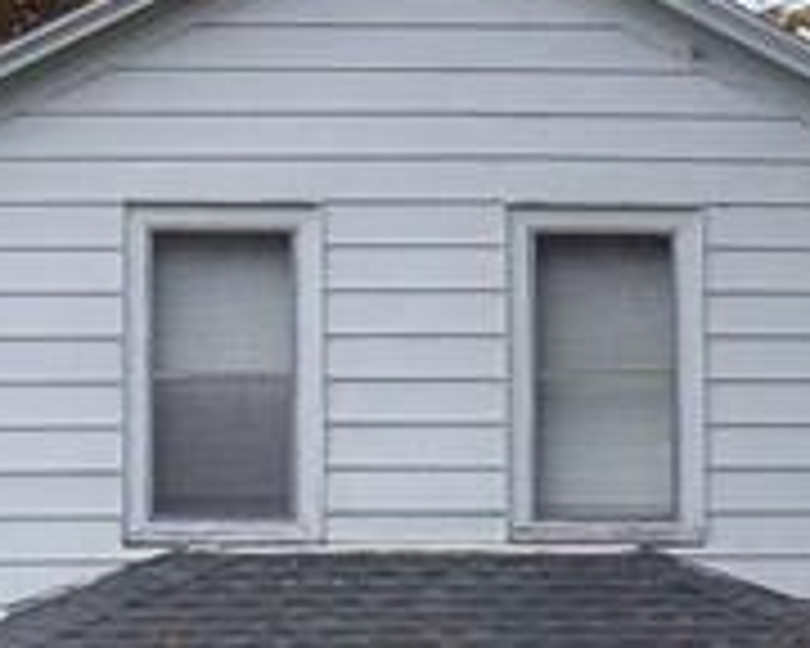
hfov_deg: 9.4
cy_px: 513
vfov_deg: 7.5
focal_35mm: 205
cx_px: 765
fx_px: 4914
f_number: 2.8
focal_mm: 6.2
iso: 80
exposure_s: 1/405
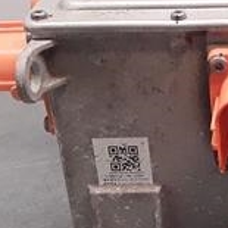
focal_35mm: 102
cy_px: 121
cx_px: 291
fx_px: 760
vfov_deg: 17.1
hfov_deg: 16.2
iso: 100
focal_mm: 2.91
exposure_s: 1/103
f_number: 1.9
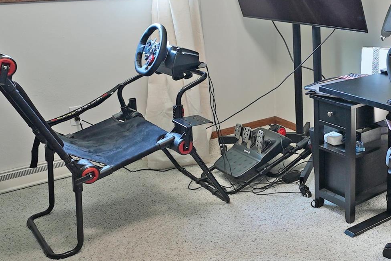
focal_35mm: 44
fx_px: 478
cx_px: 327
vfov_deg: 30.3
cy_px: 79
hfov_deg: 42.0
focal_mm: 14
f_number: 2.8
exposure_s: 1/30
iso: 200
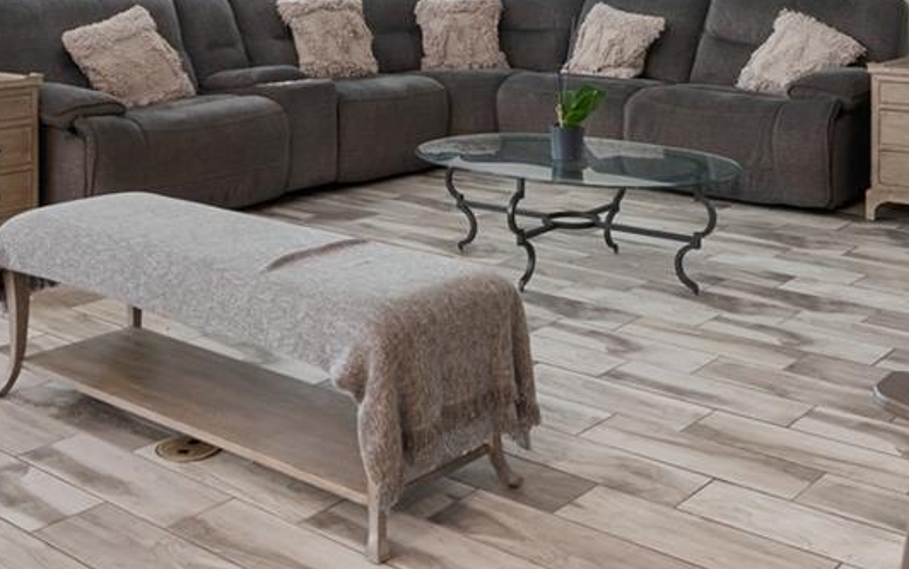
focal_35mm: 49
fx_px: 1214
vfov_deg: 24.8
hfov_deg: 41.0
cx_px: 472
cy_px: -38
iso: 250
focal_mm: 16
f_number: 9
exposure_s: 1.6
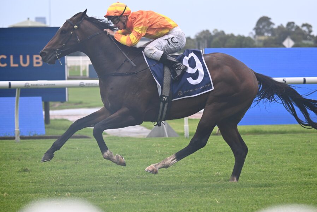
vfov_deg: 8.6
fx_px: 1409
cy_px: 99
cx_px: 175
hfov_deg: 12.8
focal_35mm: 160
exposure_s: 1/2000
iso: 1000
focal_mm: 140
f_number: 5
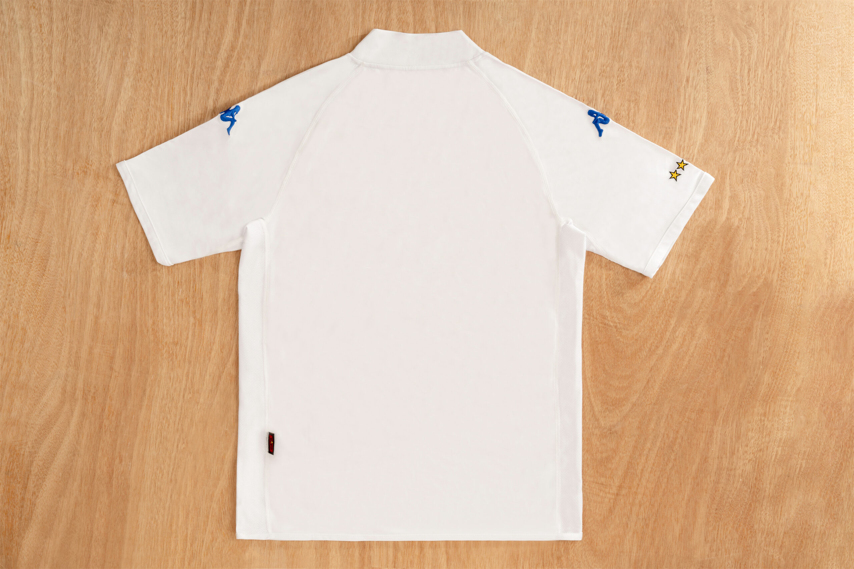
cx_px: 427
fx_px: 1305
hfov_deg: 36.2
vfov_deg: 24.6
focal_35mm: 55
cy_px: 284
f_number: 11
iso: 100
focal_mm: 55
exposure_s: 1/125
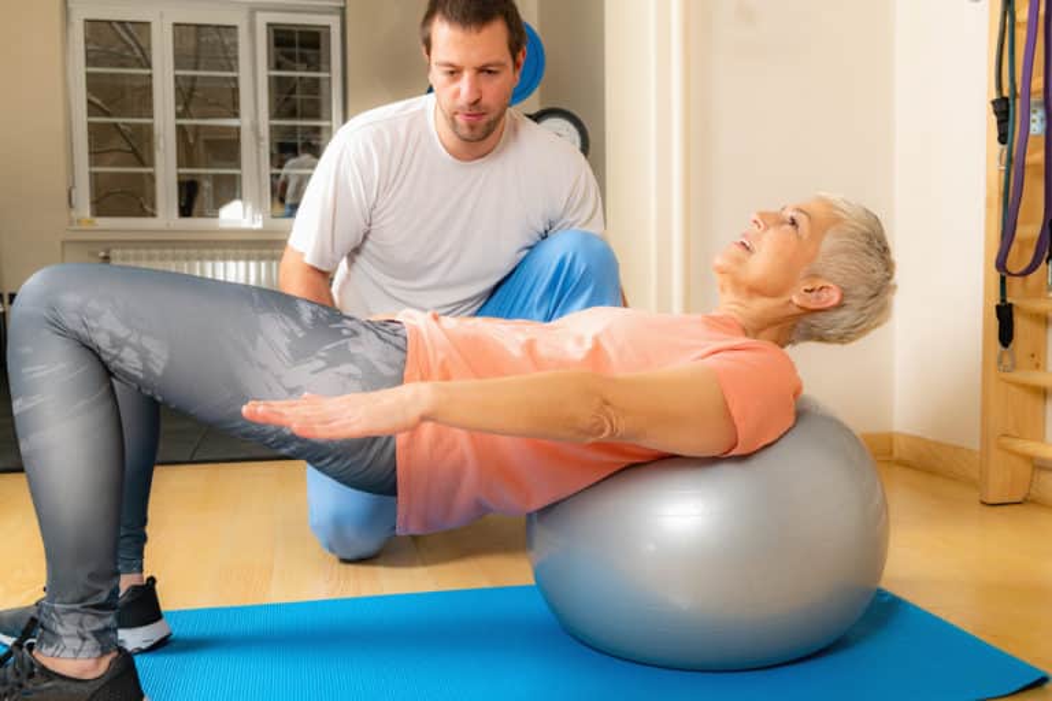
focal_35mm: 36
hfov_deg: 53.1
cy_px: 350
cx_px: 526
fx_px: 1052
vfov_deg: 36.9
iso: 100
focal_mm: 36
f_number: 8
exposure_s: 1/160
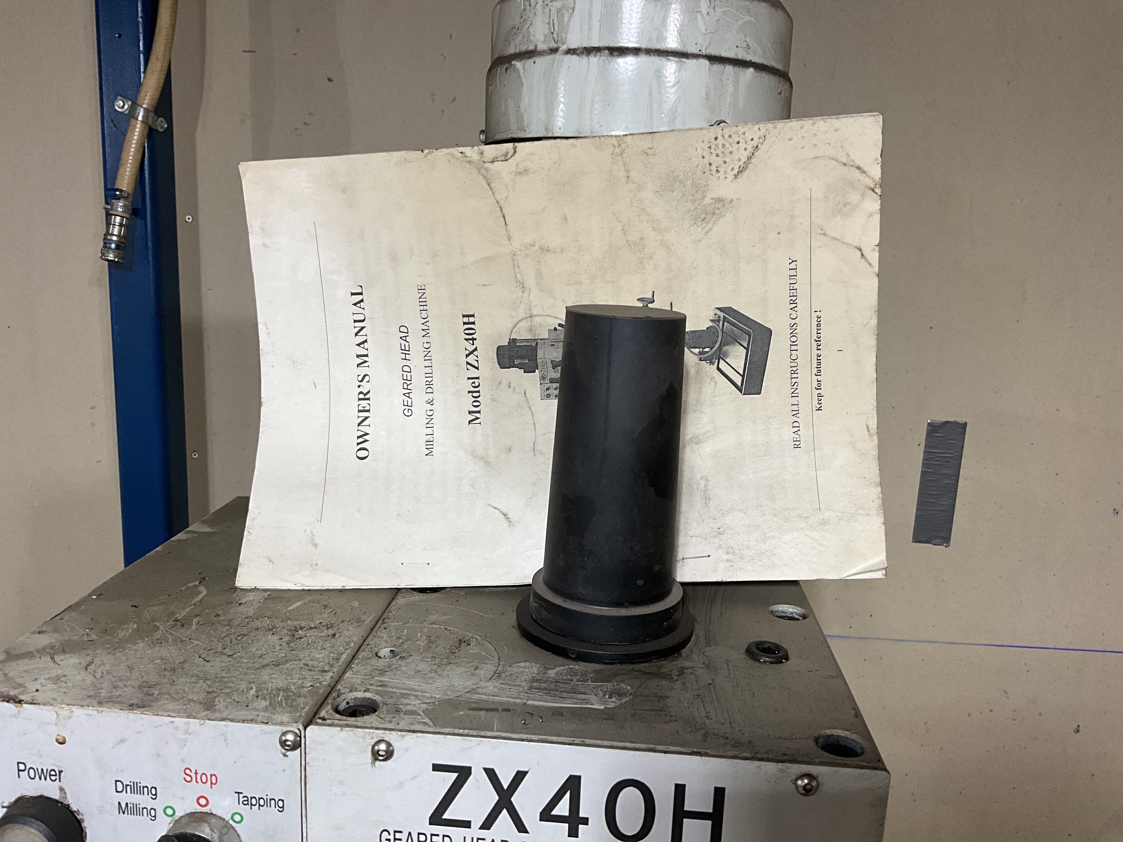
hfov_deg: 61.7
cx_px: 562
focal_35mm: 29
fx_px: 941
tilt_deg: -11.2
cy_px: 421
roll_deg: -2.9
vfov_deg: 48.2
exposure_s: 1/60
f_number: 1.8
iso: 80
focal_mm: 3
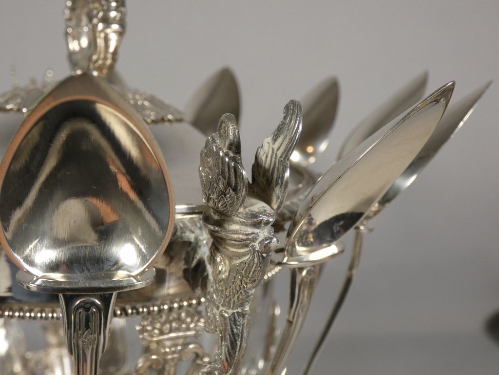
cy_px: 188
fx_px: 620
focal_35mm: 43
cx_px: 250
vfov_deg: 33.6
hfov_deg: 43.9
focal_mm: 7.8
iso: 200
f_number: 3.7
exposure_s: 1/125
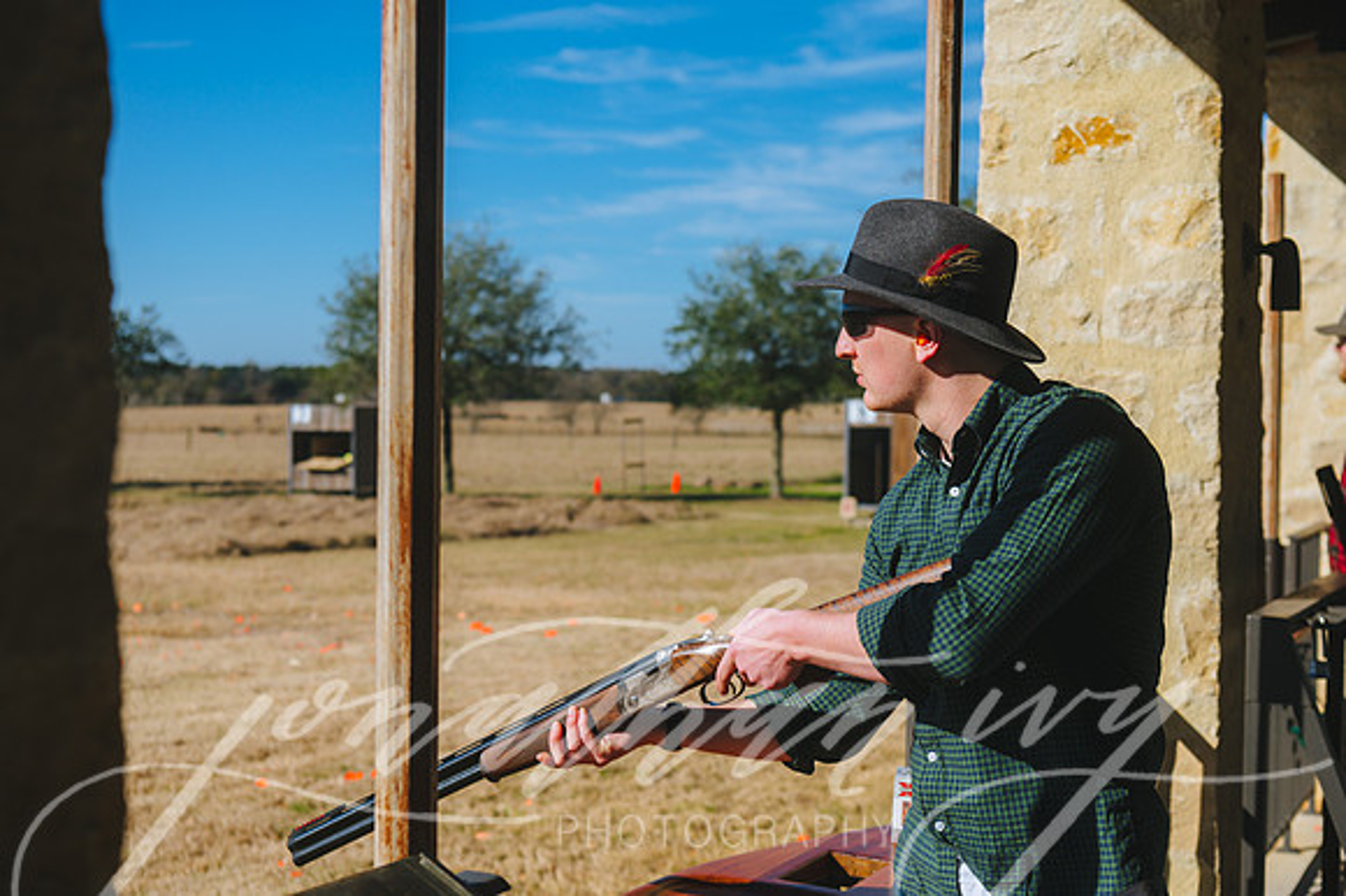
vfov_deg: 27.0
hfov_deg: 39.6
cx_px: 673
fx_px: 1868
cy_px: 448
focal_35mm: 50
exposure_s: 1/2500
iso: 100
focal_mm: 50
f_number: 4.5
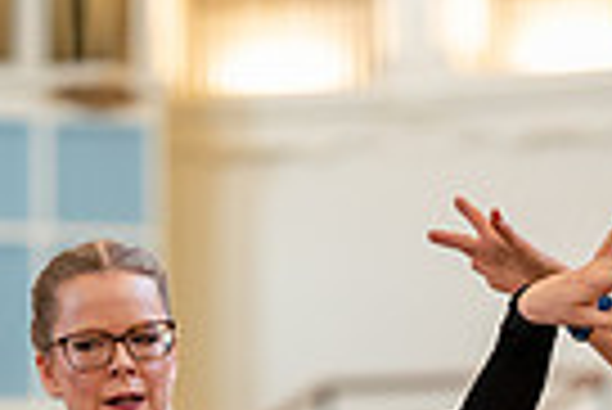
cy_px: 788
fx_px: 4782
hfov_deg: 7.3
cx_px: 270
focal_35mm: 281
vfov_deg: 4.8
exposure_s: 1/500
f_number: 1.8
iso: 6400
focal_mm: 85
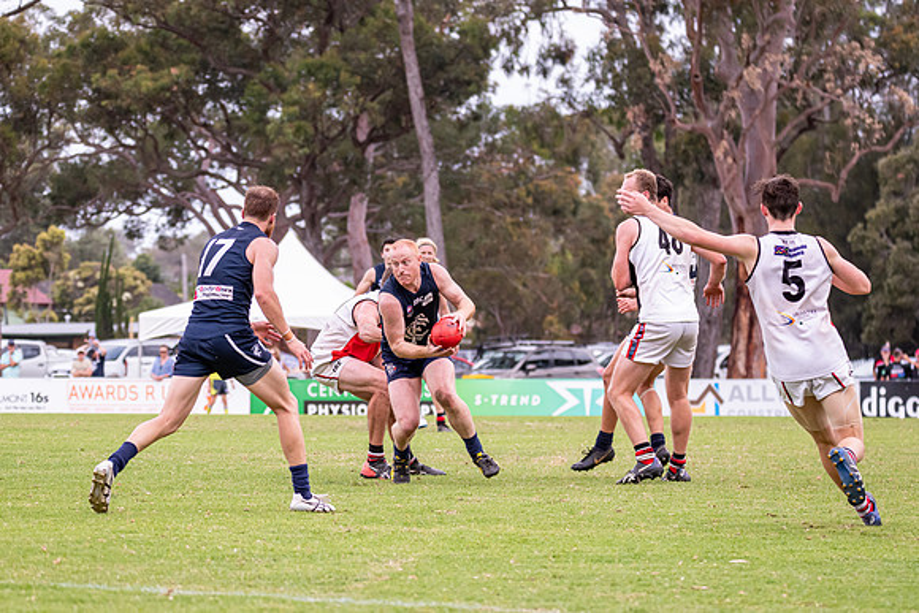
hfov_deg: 10.4
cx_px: 408
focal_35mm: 199
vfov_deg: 6.9
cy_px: 305
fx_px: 5072
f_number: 6.3
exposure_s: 1/1250
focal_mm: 150
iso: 1250
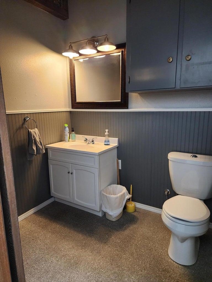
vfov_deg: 73.9
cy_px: 141
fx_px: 188
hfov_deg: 58.9
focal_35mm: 23
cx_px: 106
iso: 640
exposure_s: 1/120
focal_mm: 6.4
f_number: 1.8
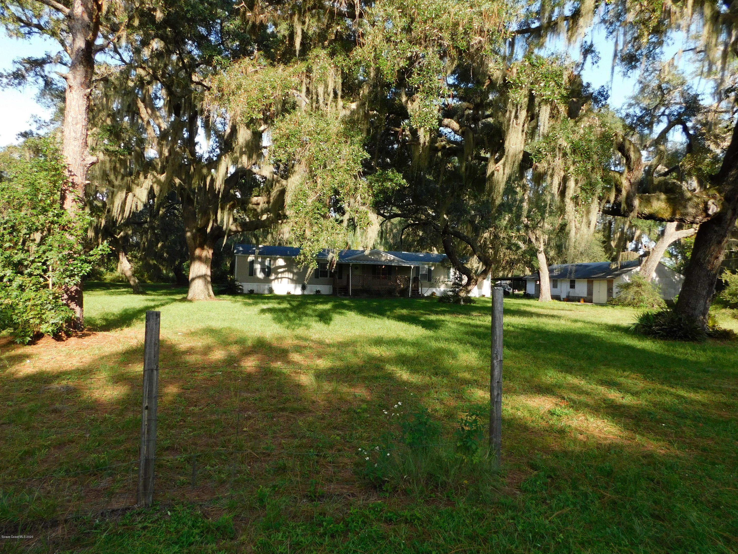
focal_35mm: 24
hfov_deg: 71.6
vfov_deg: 56.8
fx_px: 512
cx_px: 369
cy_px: 277
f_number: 3
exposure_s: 1/400
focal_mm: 4.1
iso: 125
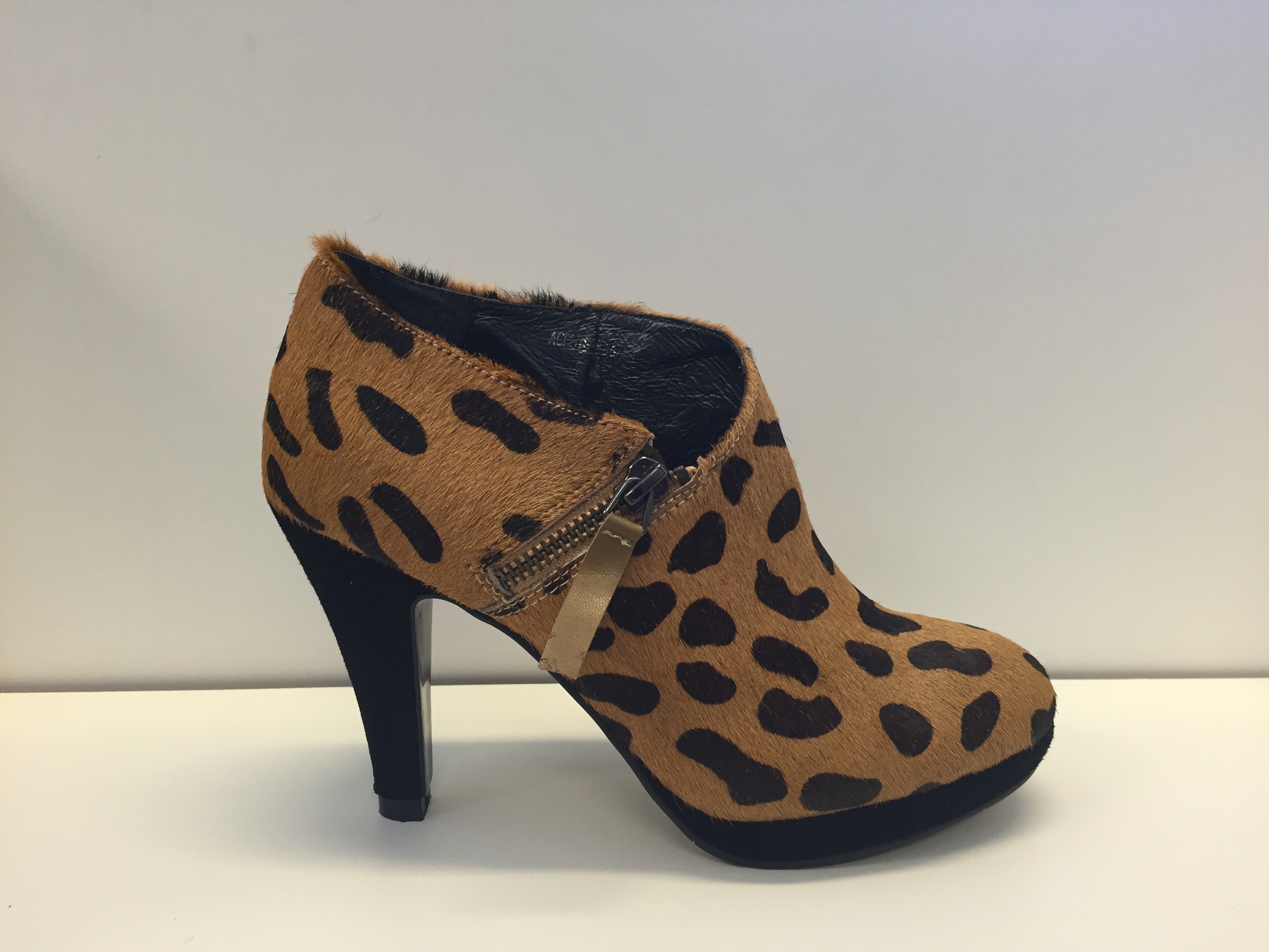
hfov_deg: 61.7
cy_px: 476
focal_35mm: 29
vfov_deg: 48.2
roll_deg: -1.4
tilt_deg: -12.9
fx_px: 1063
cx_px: 634
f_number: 2.2
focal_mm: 4.15
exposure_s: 1/33
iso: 50
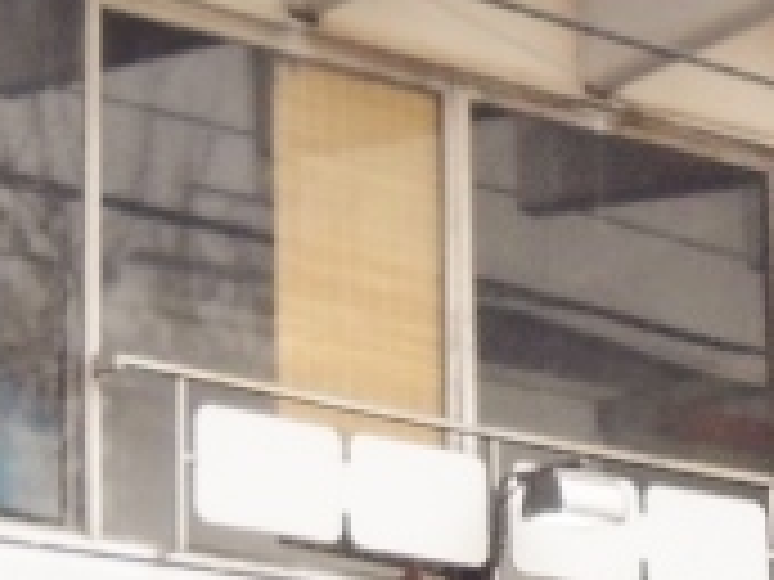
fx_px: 4271
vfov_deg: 7.7
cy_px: 832
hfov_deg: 10.3
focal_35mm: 191
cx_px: 752
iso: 191
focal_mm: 6.72
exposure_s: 1/60
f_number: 3.1
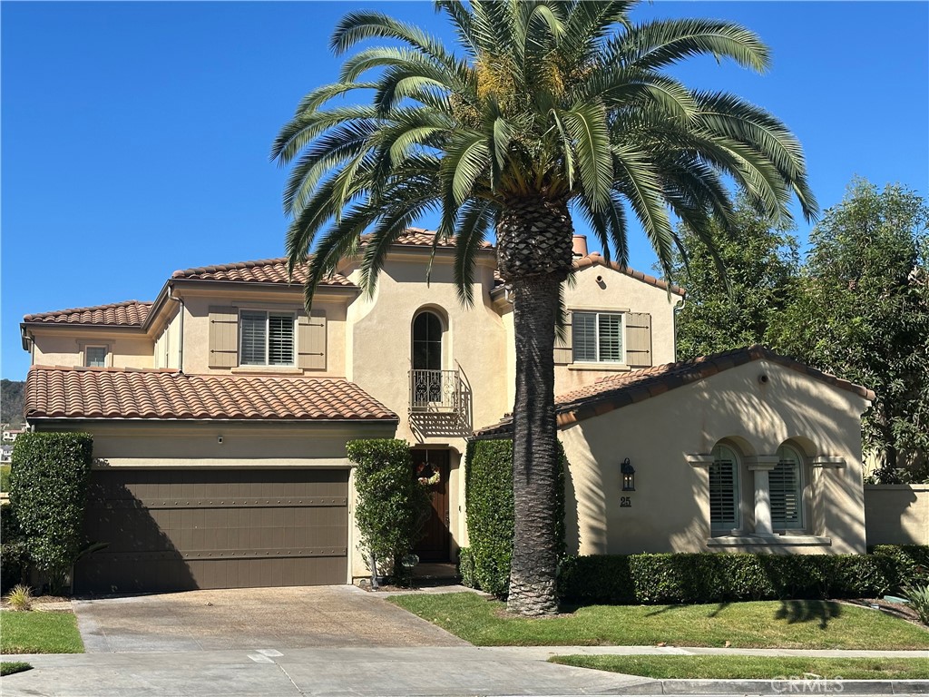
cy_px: 348
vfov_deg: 30.3
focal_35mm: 48
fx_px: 1288
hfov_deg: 39.7
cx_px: 464
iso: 64
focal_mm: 6.86
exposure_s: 1/3597
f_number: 1.78
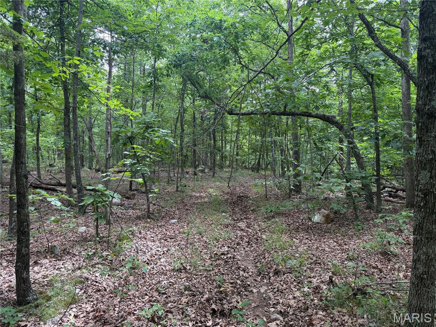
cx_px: 218
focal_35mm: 24
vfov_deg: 56.8
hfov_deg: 71.6
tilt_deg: -5.7
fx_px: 302
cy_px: 164
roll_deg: +1.2
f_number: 1.78
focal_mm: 6.76
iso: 100
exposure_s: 1/181
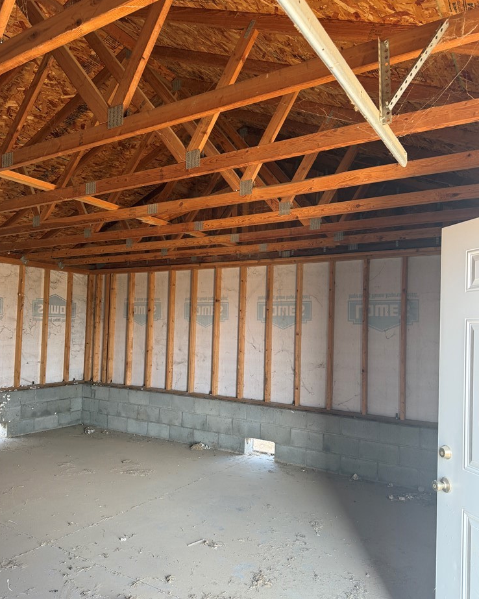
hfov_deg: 54.9
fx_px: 461
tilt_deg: +3.0
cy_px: 308
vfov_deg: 66.0
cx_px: 240
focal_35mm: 26
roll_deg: -2.5
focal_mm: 6.76
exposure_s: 1/121
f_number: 1.78
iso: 100
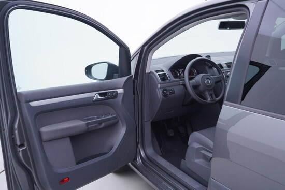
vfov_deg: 36.9
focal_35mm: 36
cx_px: 142
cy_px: 95
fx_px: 285
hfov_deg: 53.1
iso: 125
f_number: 3.2
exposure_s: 1/50
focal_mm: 24
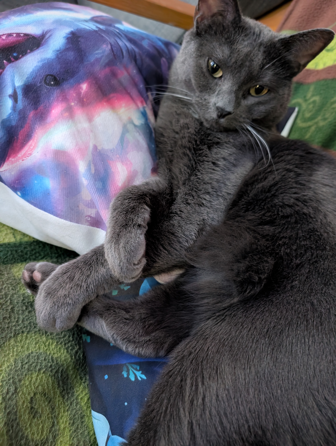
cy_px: 223
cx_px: 168
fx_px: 310
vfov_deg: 71.5
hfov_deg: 56.9
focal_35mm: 24
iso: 1941
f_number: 1.68
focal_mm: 6.9
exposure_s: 1/25.6
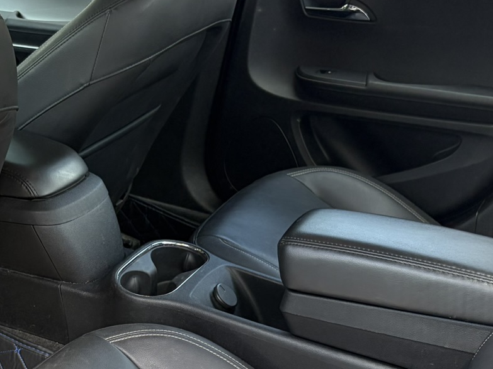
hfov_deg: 27.8
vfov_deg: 21.4
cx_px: 80
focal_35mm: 68
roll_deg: -0.6
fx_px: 968
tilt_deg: -29.7
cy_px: 290
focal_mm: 5.96
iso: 100
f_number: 1.6
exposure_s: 1/225
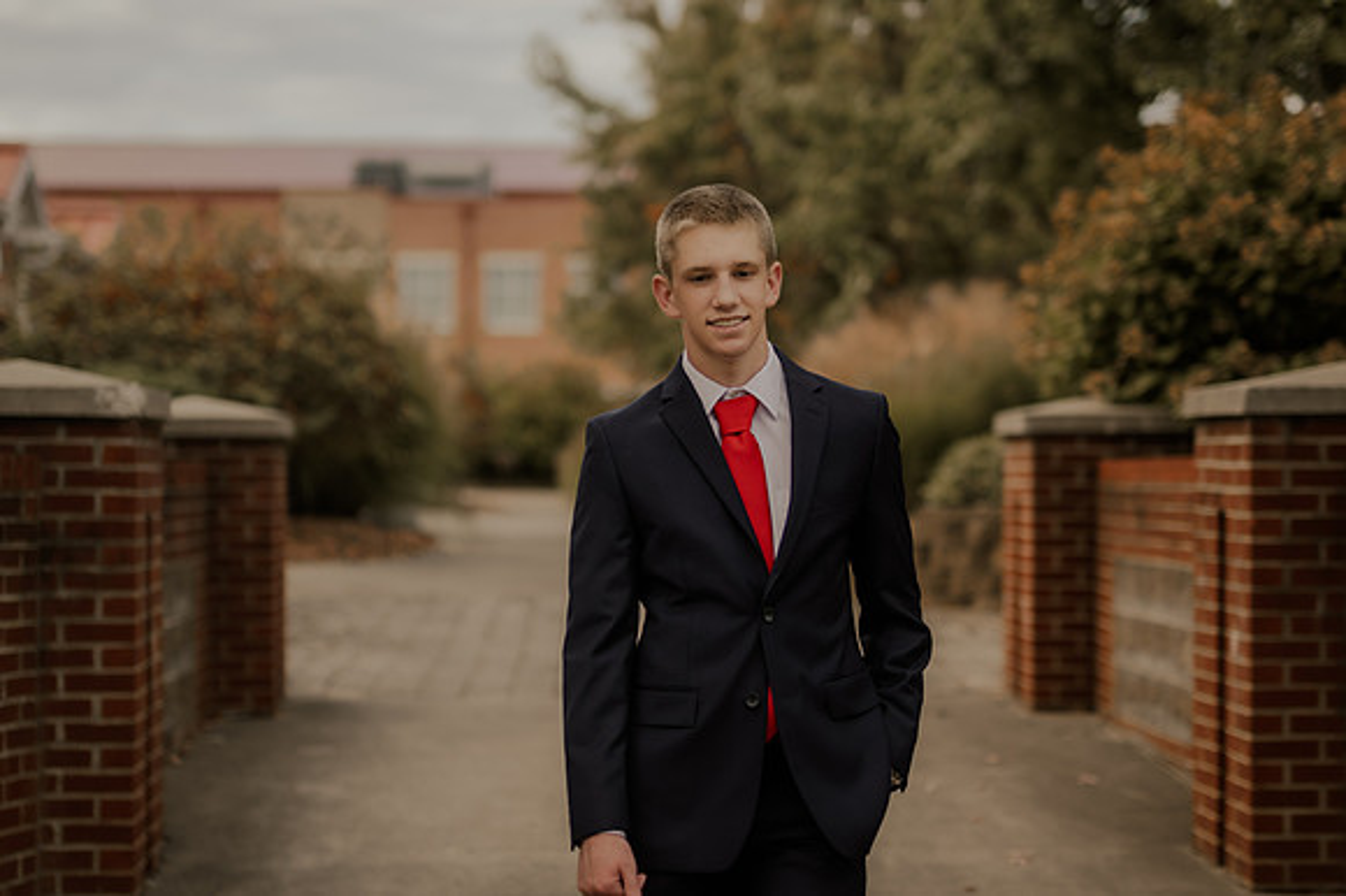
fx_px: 2802
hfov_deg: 27.0
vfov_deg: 18.2
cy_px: 448
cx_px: 673
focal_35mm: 75
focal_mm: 50
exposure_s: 1/320
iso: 100
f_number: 1.4
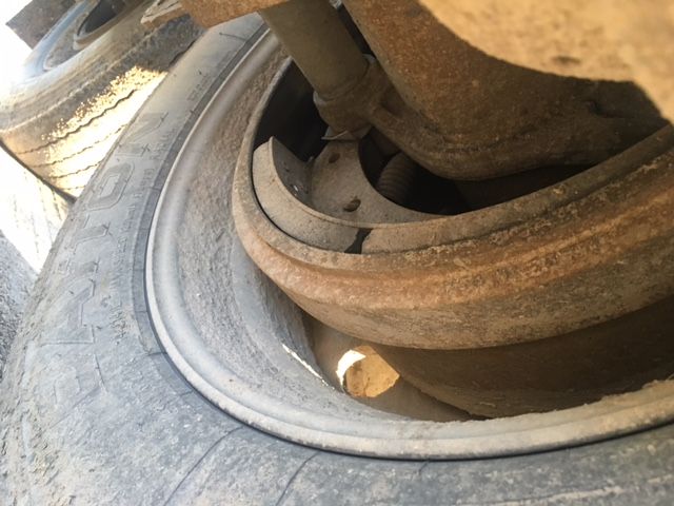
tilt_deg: +3.7
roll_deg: -44.8
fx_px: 565
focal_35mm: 29
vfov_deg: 48.2
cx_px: 337
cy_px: 253
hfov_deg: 61.7
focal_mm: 4.15
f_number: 2.2
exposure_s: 1/30
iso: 125
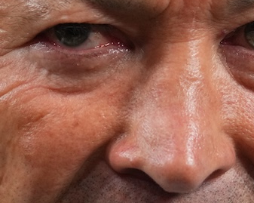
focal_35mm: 1997
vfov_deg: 0.8
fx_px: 14999
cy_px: 99
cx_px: 0
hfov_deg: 1.0
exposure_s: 1/500
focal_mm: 560
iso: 2500
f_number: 4
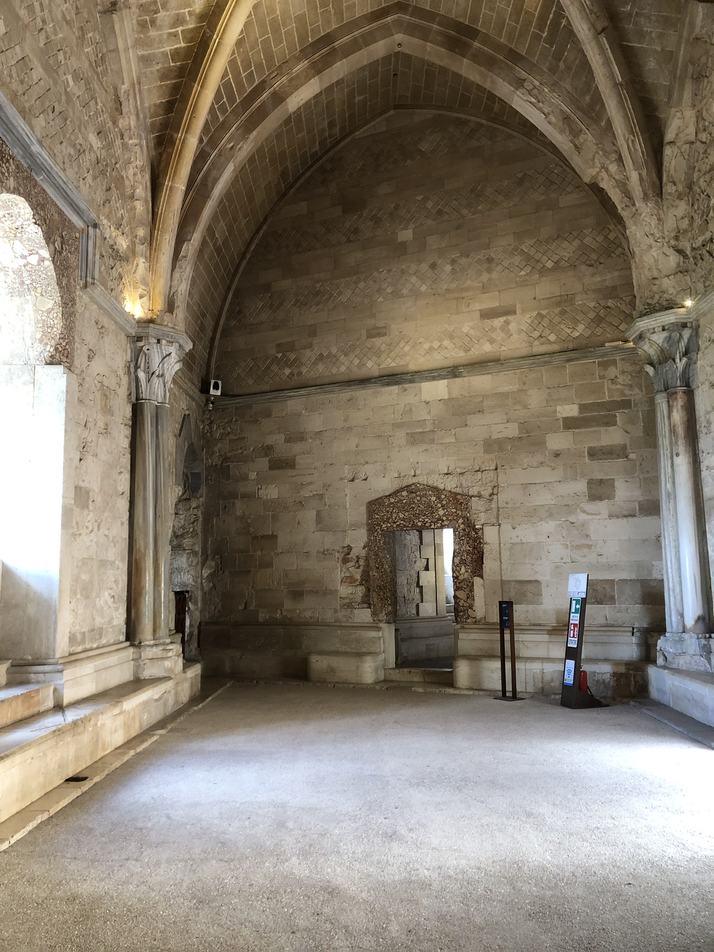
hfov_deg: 49.7
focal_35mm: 28
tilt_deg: +8.7
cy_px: 476
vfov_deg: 63.4
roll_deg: +1.2
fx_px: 770
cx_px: 357
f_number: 1.8
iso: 80
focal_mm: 4
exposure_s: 1/17
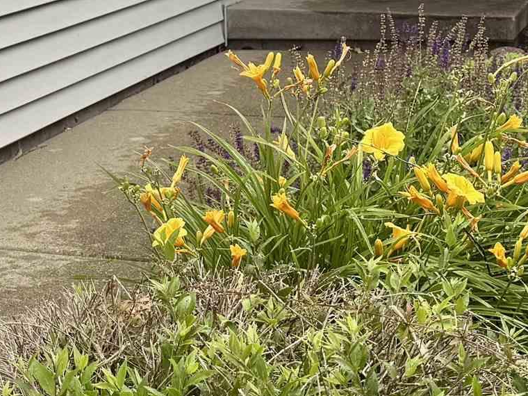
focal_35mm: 97
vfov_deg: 15.2
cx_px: 40
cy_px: 99
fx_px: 1480
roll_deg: +2.5
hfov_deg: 19.8
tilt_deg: -9.7
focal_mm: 6.76
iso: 80
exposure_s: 1/1585
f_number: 1.78
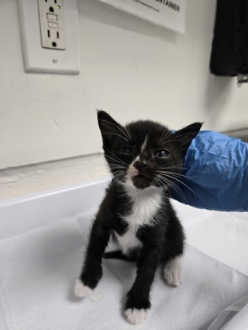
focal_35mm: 23
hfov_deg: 58.9
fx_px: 220
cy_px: 165
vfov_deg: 73.9
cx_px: 124
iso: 250
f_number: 1.8
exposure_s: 1/120
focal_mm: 5.4
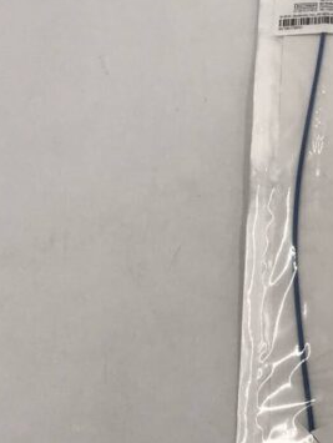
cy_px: 138
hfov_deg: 13.9
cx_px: 355
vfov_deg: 18.6
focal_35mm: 105
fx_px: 1344
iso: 40
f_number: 1.8
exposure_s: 1/120
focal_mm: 3.99
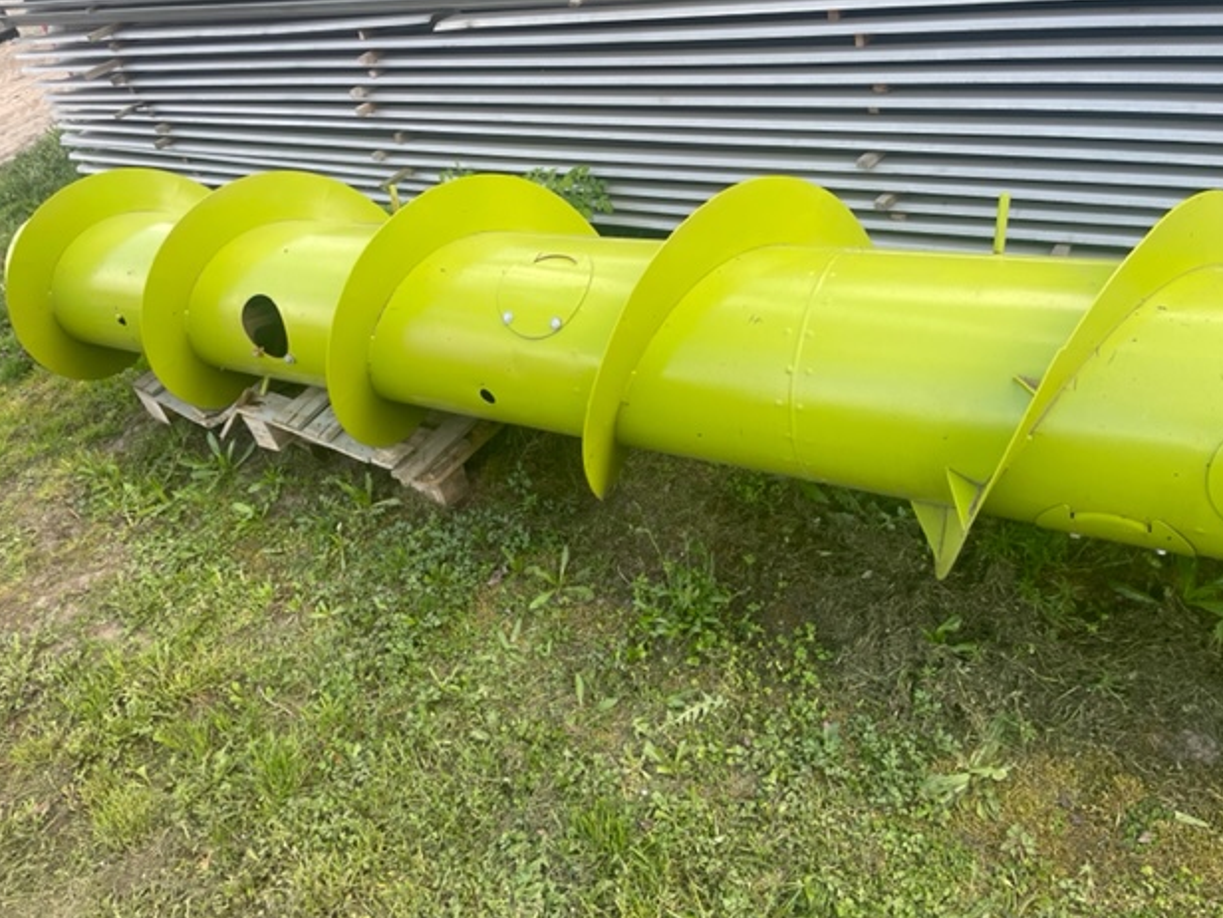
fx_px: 954
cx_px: 600
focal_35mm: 27
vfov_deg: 51.4
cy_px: 453
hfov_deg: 65.3
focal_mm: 4.2
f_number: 1.6
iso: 32
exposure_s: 1/312
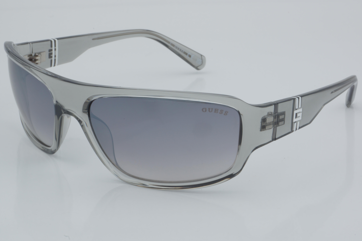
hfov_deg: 24.6
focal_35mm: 82
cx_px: 181
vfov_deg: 16.6
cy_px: 120
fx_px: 830
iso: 100
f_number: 32
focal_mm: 55
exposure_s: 1/4
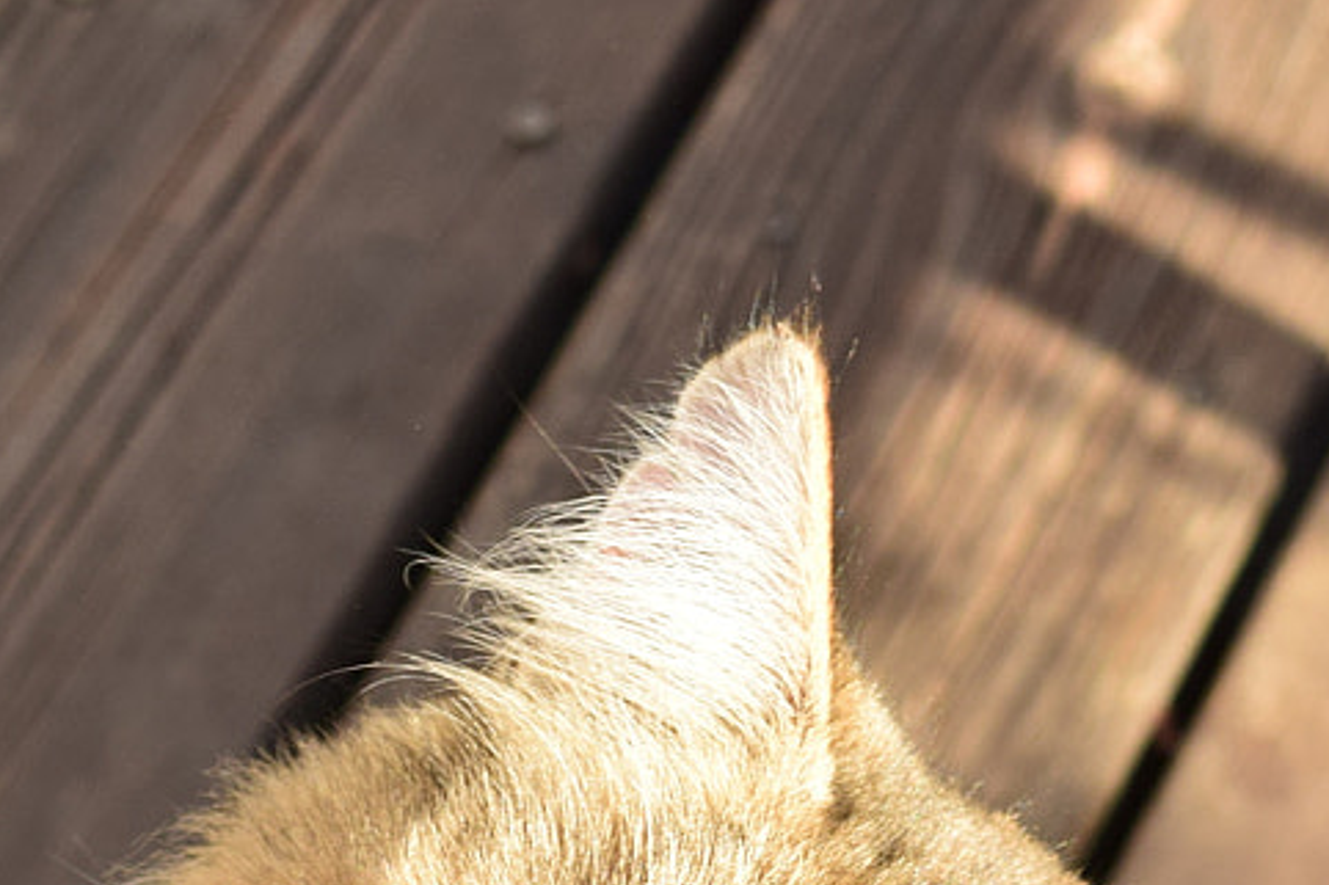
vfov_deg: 5.0
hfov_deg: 7.5
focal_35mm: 274
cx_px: 474
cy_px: 1111
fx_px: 10099
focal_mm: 55
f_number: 5.6
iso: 320
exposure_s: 1/350
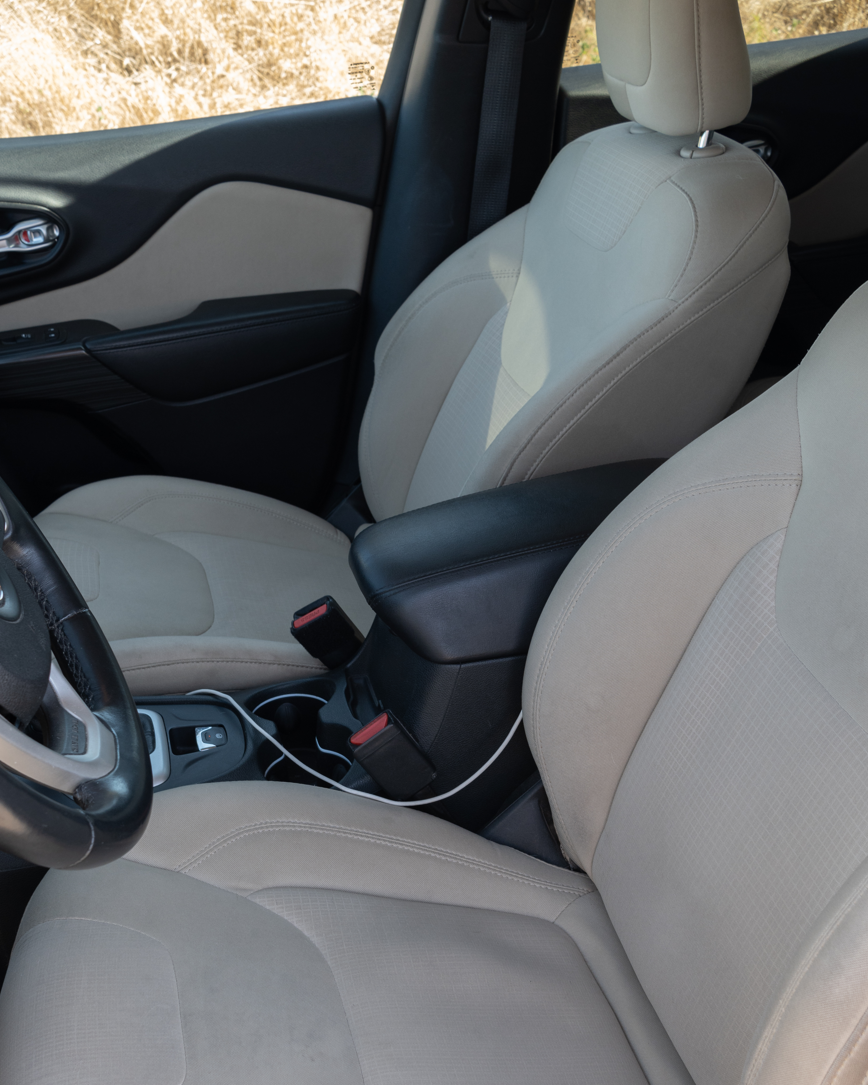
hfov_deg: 36.5
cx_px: 436
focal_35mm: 41
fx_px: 1316
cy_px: 631
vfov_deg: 44.6
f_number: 6.3
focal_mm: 24
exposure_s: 1/50
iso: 200
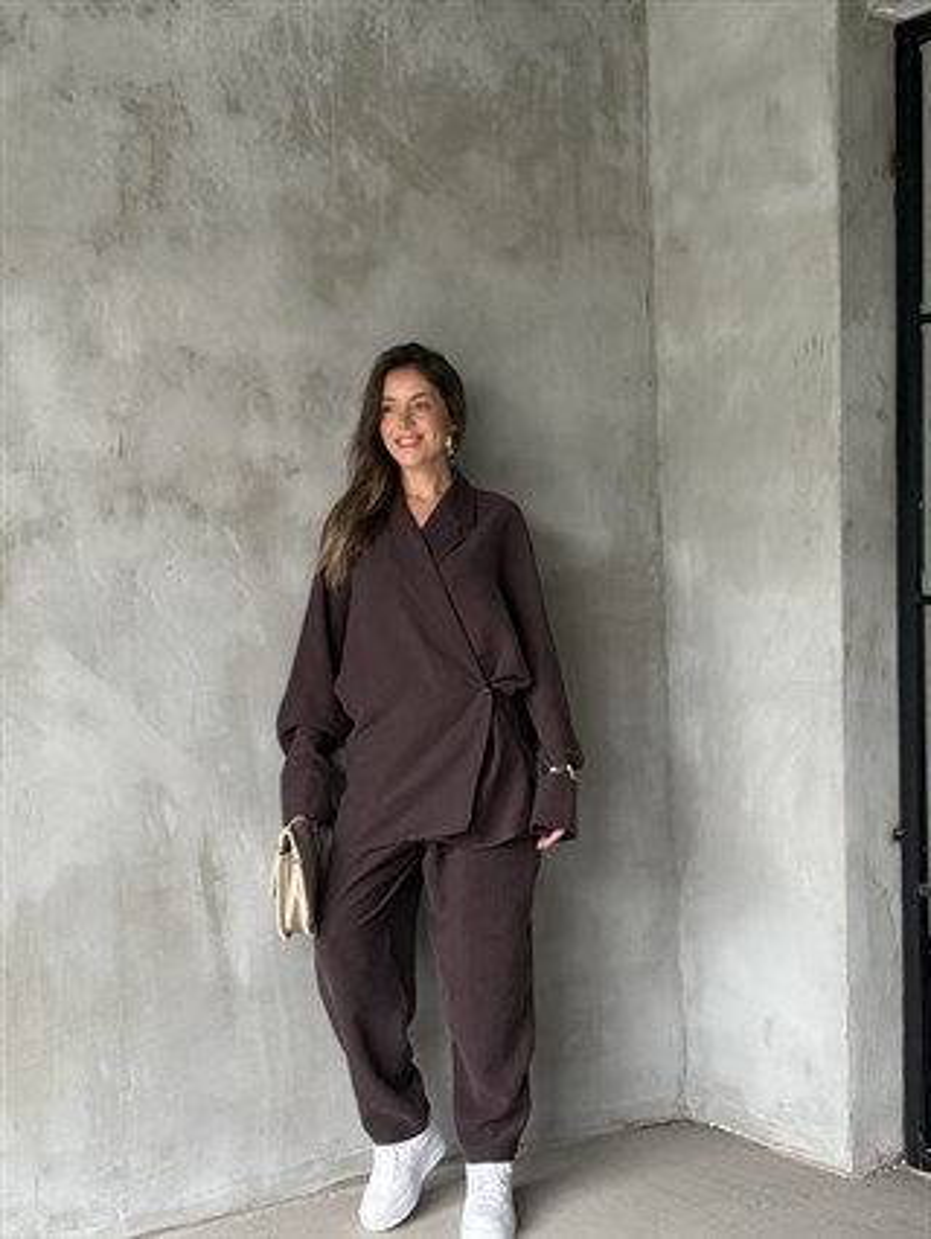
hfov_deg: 30.3
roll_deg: +0.5
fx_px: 1720
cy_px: 620
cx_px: 466
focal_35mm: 48
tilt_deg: -0.9
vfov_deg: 39.6
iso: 250
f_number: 1.78
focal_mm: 6.76
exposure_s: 1/60
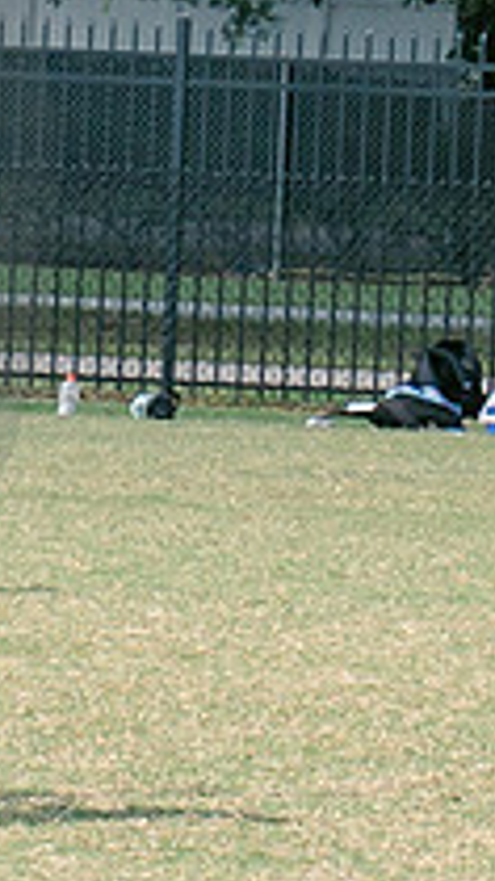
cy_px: 211
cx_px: -551
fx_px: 14969
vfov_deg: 3.4
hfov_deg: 1.9
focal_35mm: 641
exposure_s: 1/800
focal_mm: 70
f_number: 5.6
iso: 250
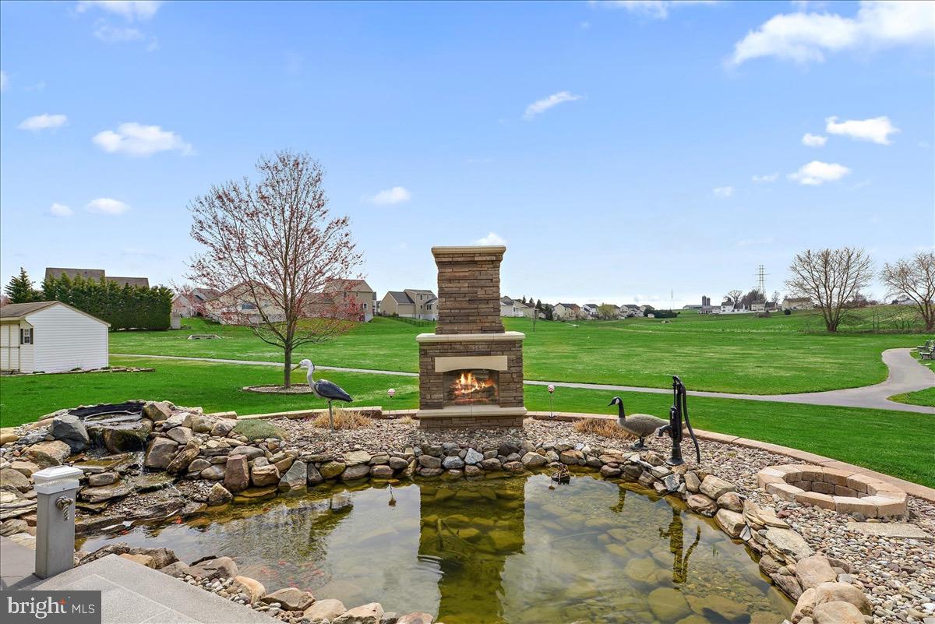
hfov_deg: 90.0
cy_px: 312
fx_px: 468
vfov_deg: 67.4
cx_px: 468
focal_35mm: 18
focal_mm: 18
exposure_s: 1/160
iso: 100
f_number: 10
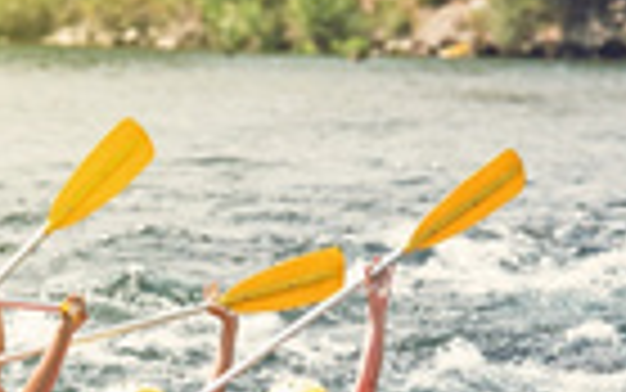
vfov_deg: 2.3
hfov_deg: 3.7
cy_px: 462
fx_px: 9797
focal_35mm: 574
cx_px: 83
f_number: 4.5
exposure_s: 1/1600
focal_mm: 165
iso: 250
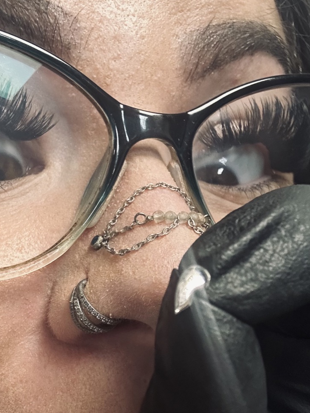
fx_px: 442
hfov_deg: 38.5
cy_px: 254
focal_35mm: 37
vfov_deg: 49.7
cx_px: 124
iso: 250
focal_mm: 2.69
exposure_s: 1/60
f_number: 1.9
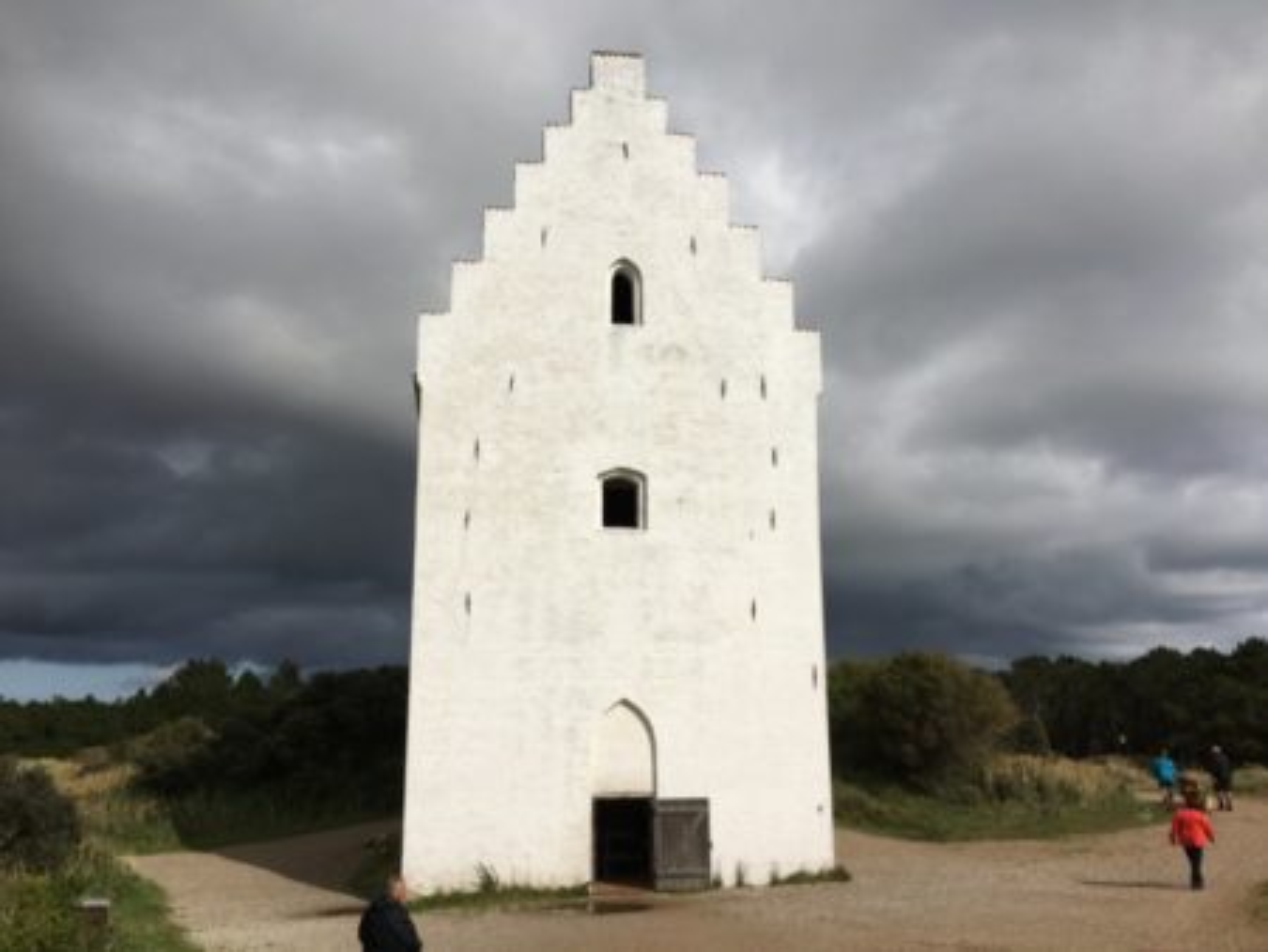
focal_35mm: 29
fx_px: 1063
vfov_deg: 48.3
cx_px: 634
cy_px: 476
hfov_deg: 61.6
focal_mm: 4.15
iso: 25
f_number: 2.2
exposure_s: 1/5495
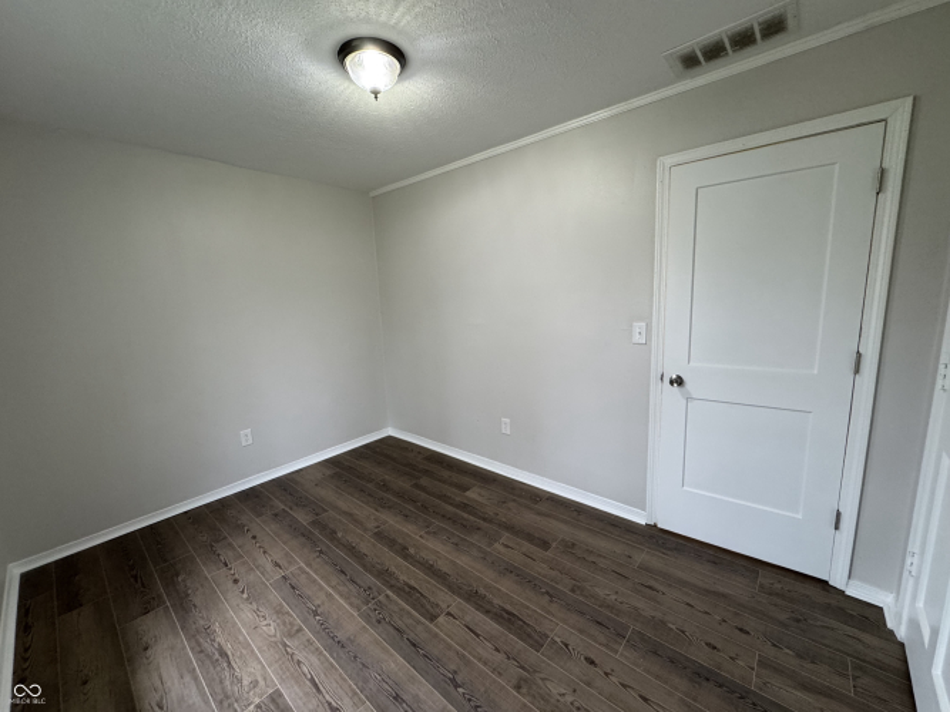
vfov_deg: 85.7
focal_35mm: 14
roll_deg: +2.3
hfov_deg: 102.1
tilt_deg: -9.5
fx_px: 384
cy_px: 356
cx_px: 475
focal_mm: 2.22
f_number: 2.2
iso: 250
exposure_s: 1/60
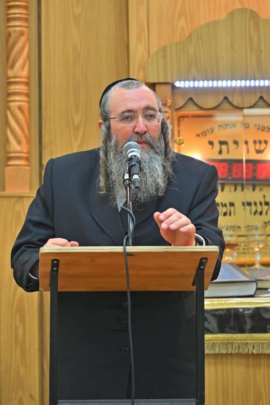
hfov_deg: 7.6
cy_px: 202
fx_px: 2024
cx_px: 135
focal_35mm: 180
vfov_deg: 11.4
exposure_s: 1/200
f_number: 4
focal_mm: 120
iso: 640
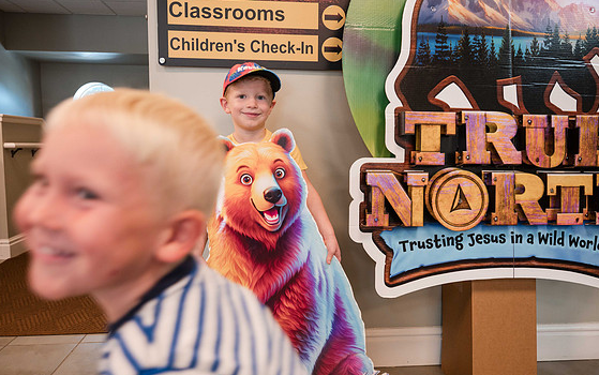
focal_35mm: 26
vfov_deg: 47.6
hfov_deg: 70.4
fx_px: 425
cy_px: 190
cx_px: 288
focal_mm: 23.5
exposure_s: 1/125
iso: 1250
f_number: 4
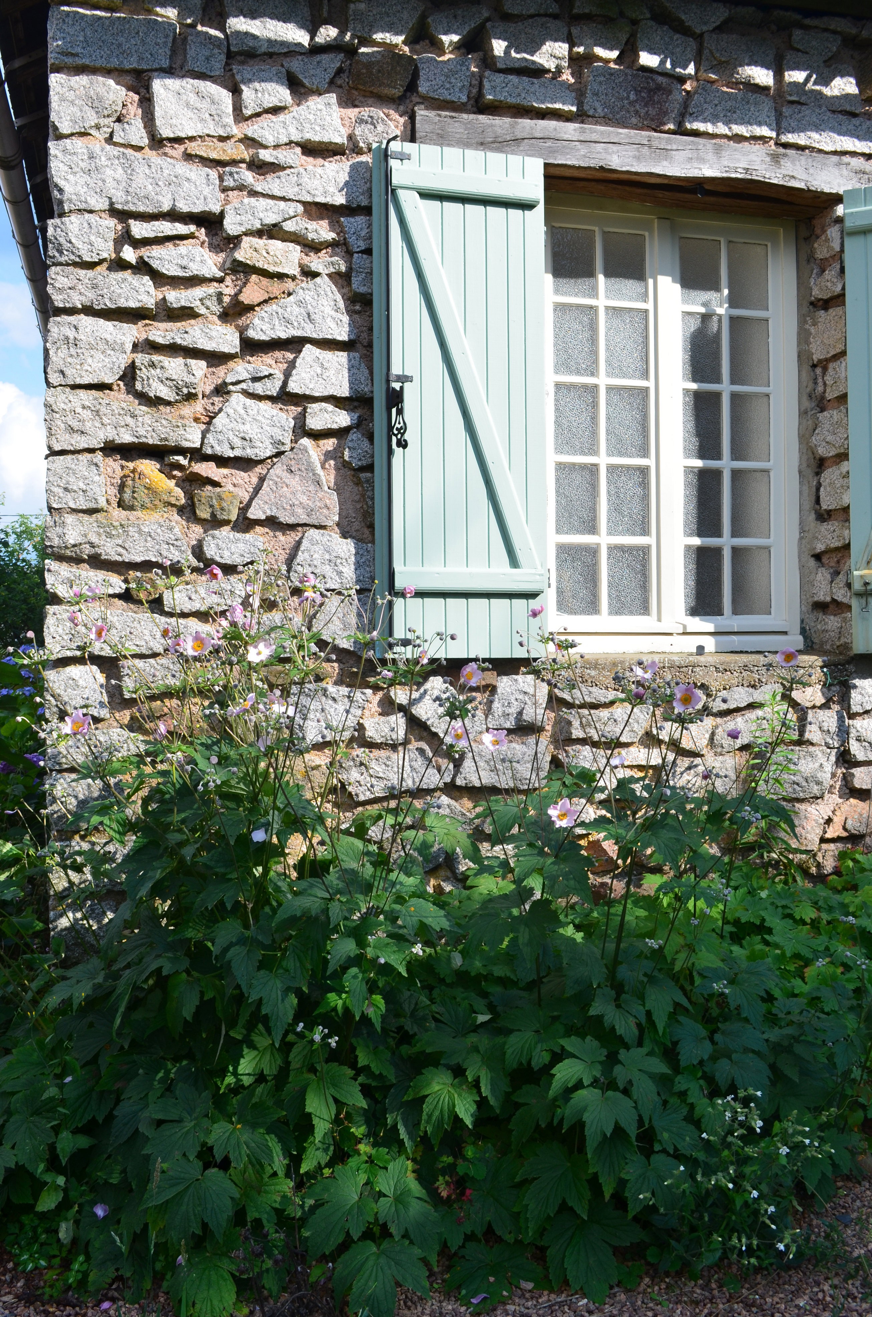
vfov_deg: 57.3
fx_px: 1204
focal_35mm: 33
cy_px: 658
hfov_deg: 39.8
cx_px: 436
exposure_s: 1/125
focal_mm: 22
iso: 200
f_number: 11
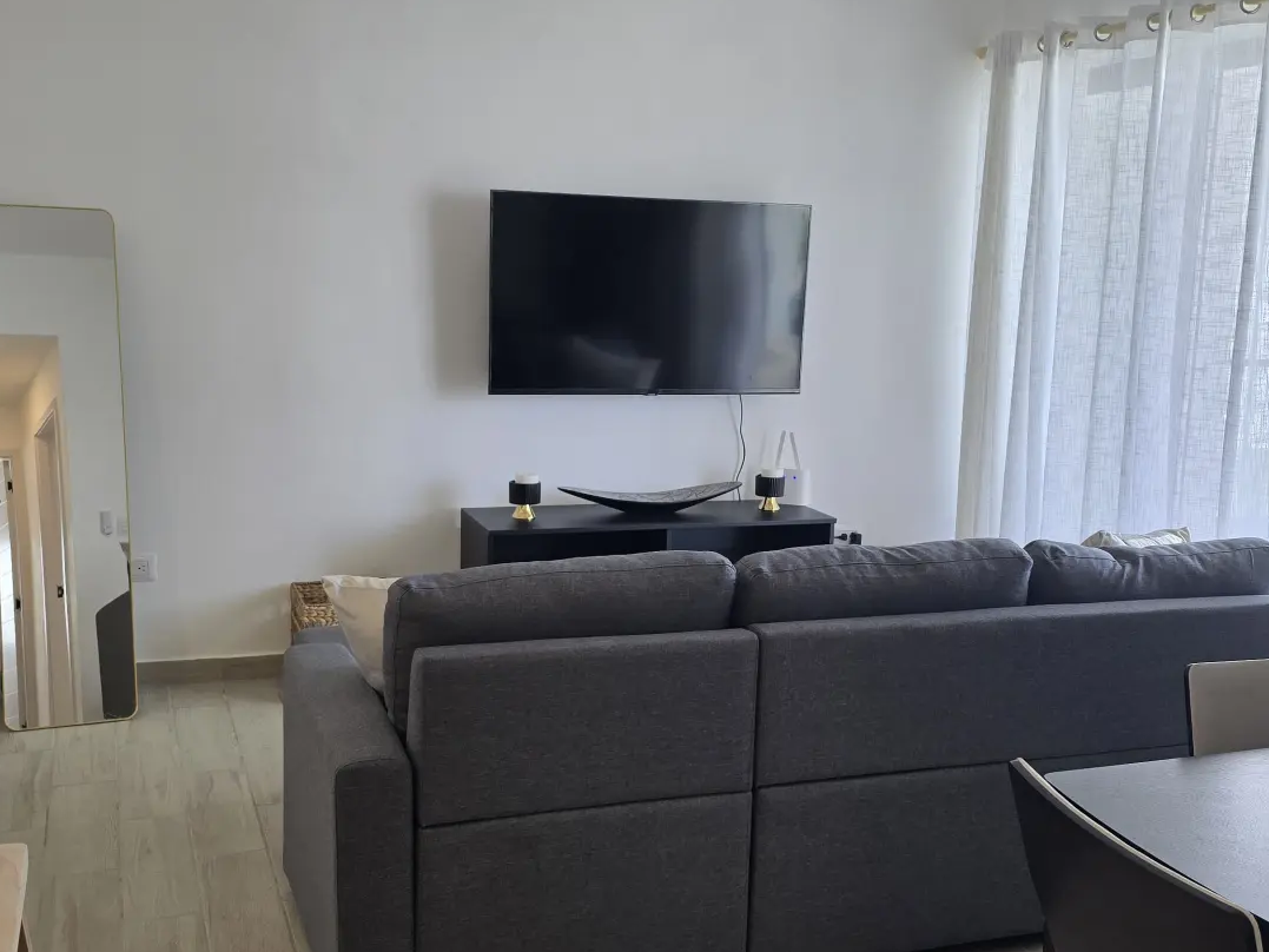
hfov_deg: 45.7
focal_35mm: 41
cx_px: 688
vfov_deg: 35.1
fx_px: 1503
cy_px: 494
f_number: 1.7
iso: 64
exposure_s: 1/180
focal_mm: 6.3
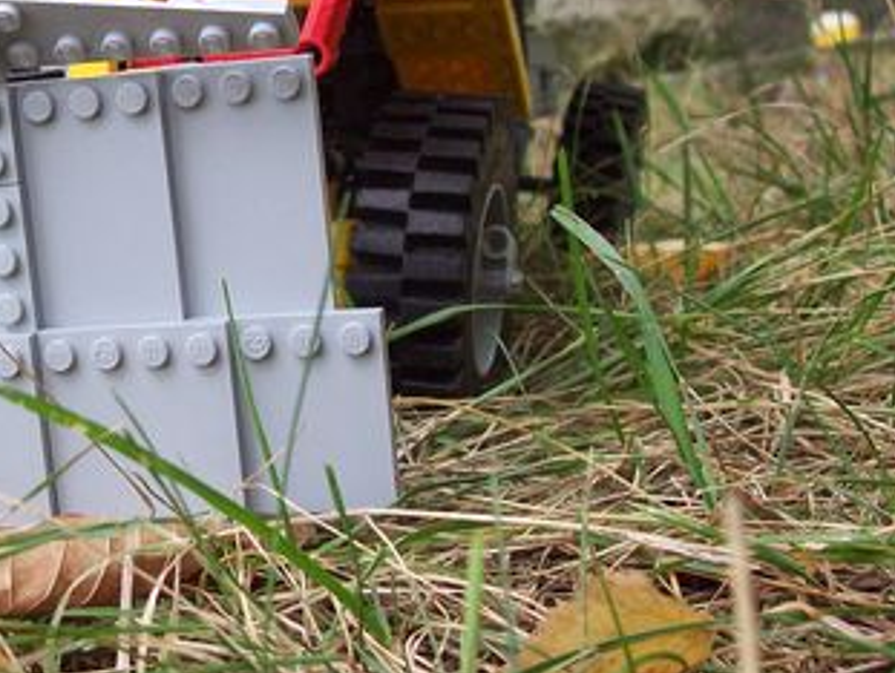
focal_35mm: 74
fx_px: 1915
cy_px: 129
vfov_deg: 19.7
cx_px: 115
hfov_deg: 25.6
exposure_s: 1/64
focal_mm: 6
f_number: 2.7
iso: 80
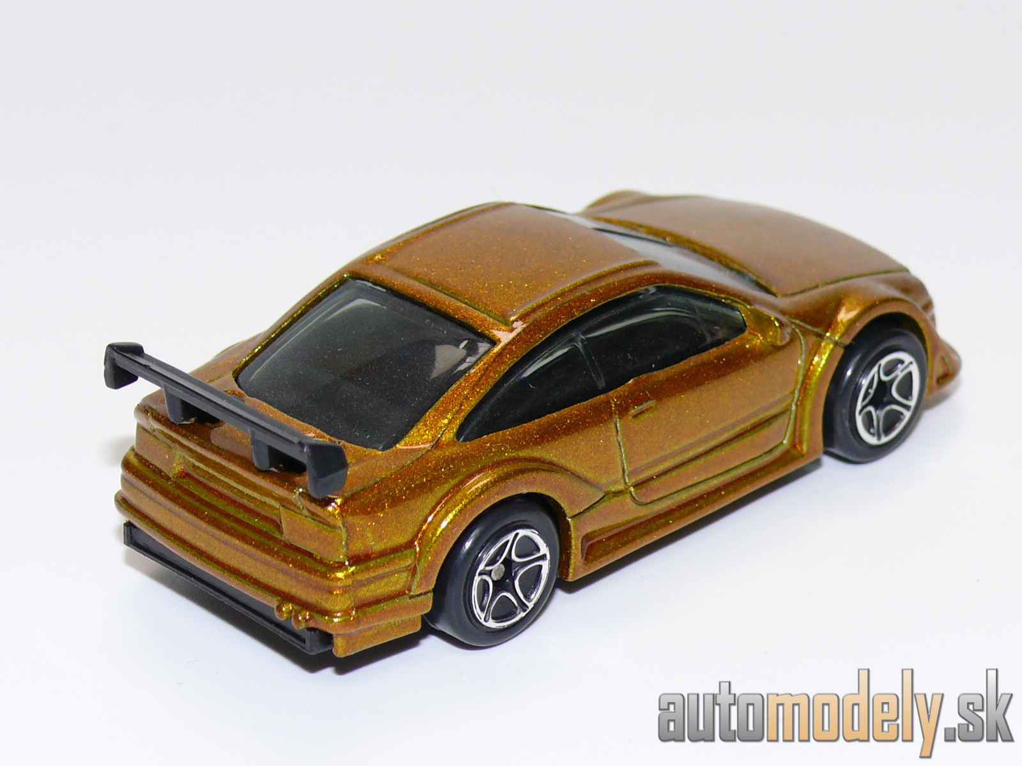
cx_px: 511
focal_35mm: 112
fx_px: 3307
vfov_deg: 13.2
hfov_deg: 17.6
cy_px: 383
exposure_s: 1/30
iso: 100
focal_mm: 14.2
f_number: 4
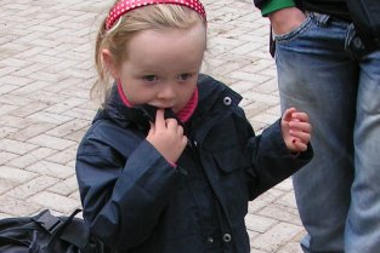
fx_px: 1067
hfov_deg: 20.2
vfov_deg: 13.3
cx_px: 135
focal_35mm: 101
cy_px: 278
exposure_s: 1/125
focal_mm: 5.8
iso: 50
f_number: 4.5
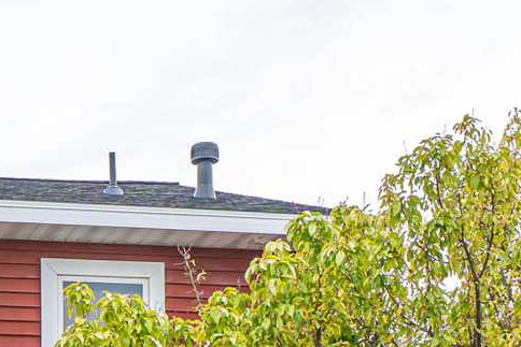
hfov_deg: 13.4
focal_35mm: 149
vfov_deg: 8.7
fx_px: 2157
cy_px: 712
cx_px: -115
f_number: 7.1
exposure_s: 1/250
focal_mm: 35
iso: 400
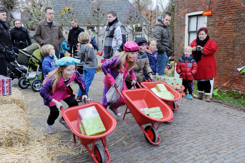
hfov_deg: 55.8
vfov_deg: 38.8
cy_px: 82
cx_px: 122
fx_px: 231
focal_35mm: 34
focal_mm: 34
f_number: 7.1
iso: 1000
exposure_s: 1/200
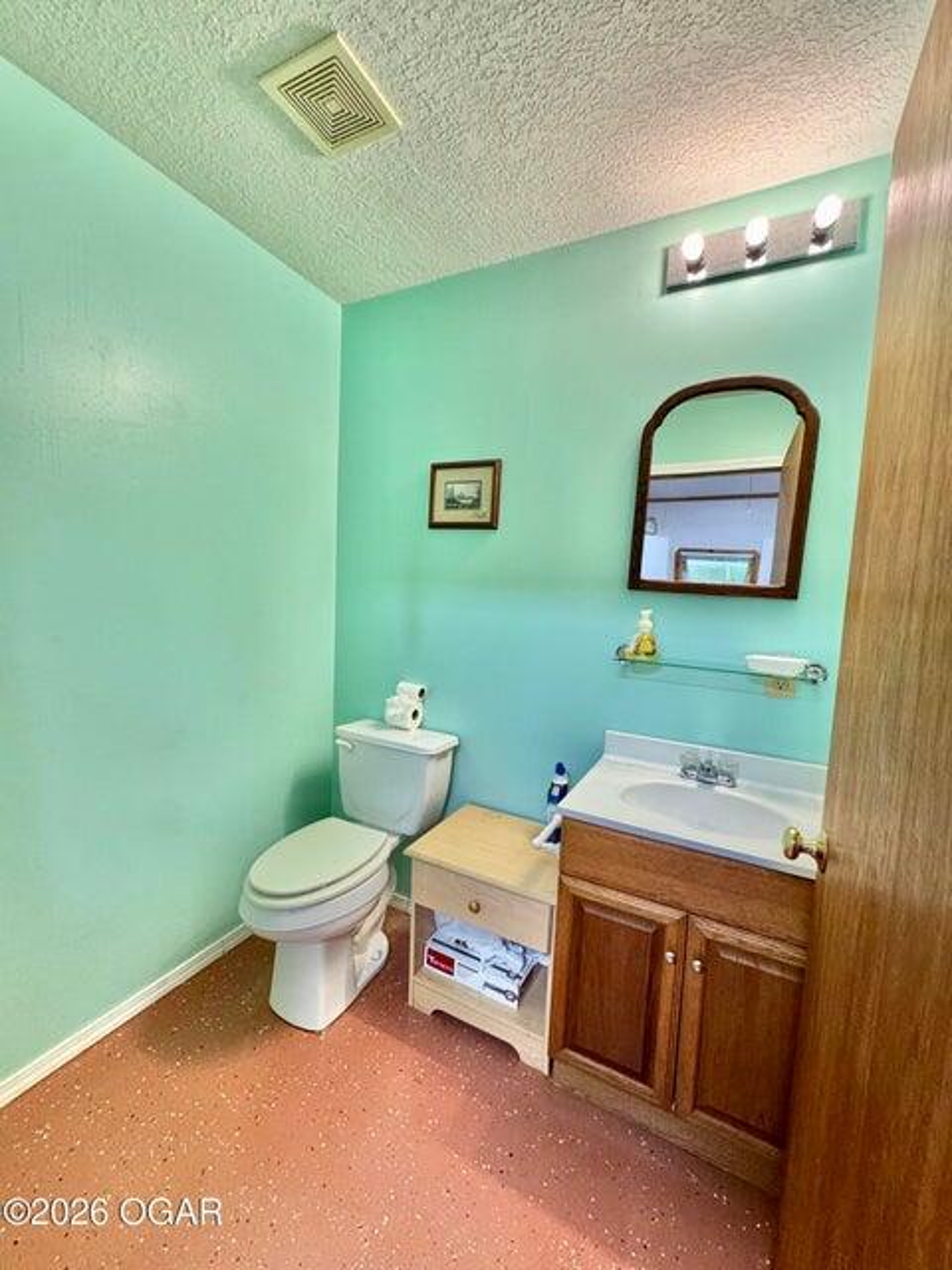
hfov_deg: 85.7
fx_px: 513
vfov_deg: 102.1
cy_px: 635
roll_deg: -3.6
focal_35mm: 14
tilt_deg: -5.9
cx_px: 476
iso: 200
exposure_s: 1/60
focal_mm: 2.22
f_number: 2.2
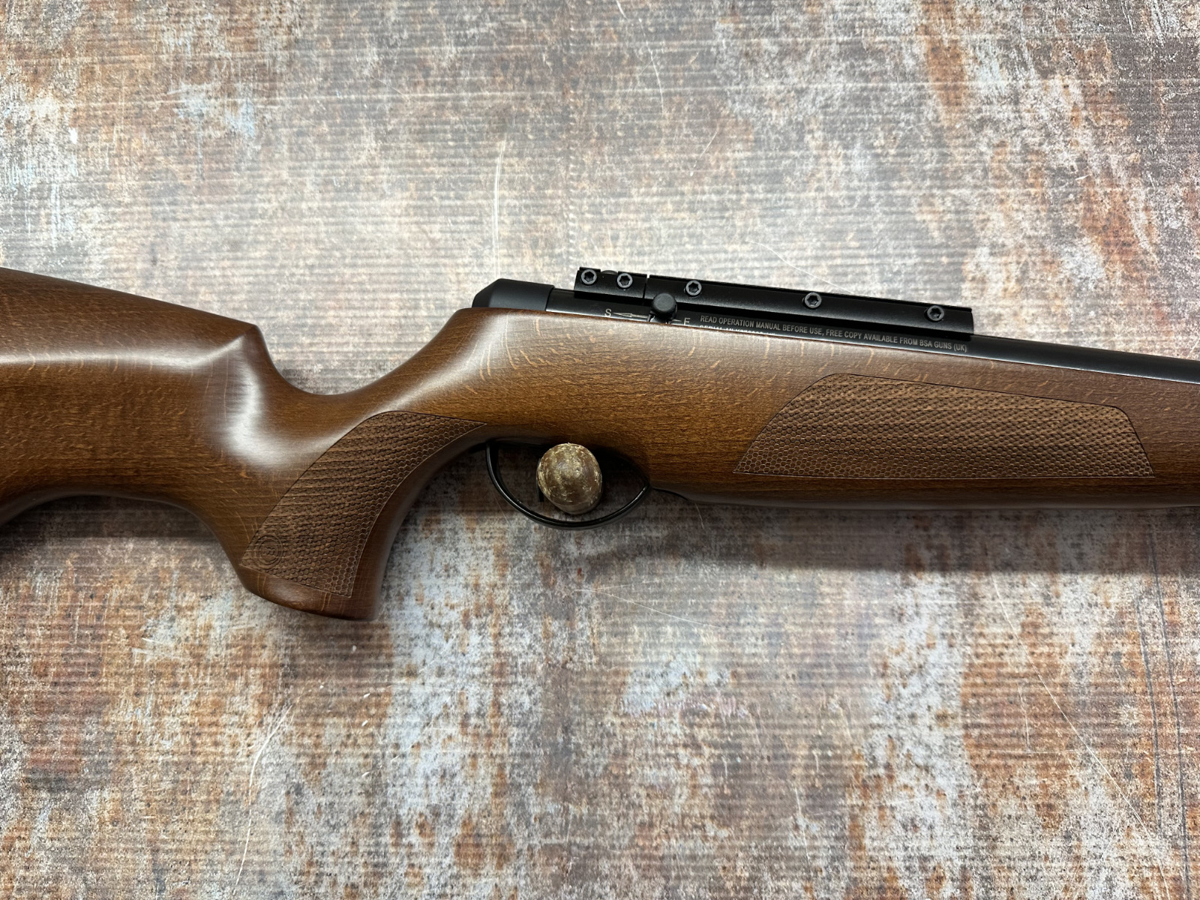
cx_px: 600
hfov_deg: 71.6
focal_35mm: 24
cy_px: 450
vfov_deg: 56.8
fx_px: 832
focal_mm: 6.9
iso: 200
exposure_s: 1/100
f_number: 1.8
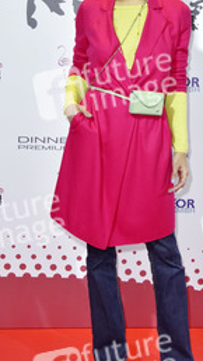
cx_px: 146
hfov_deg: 21.0
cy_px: 157
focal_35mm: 57
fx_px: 544
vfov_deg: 36.5
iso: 1600
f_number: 6.3
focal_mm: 35
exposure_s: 1/160
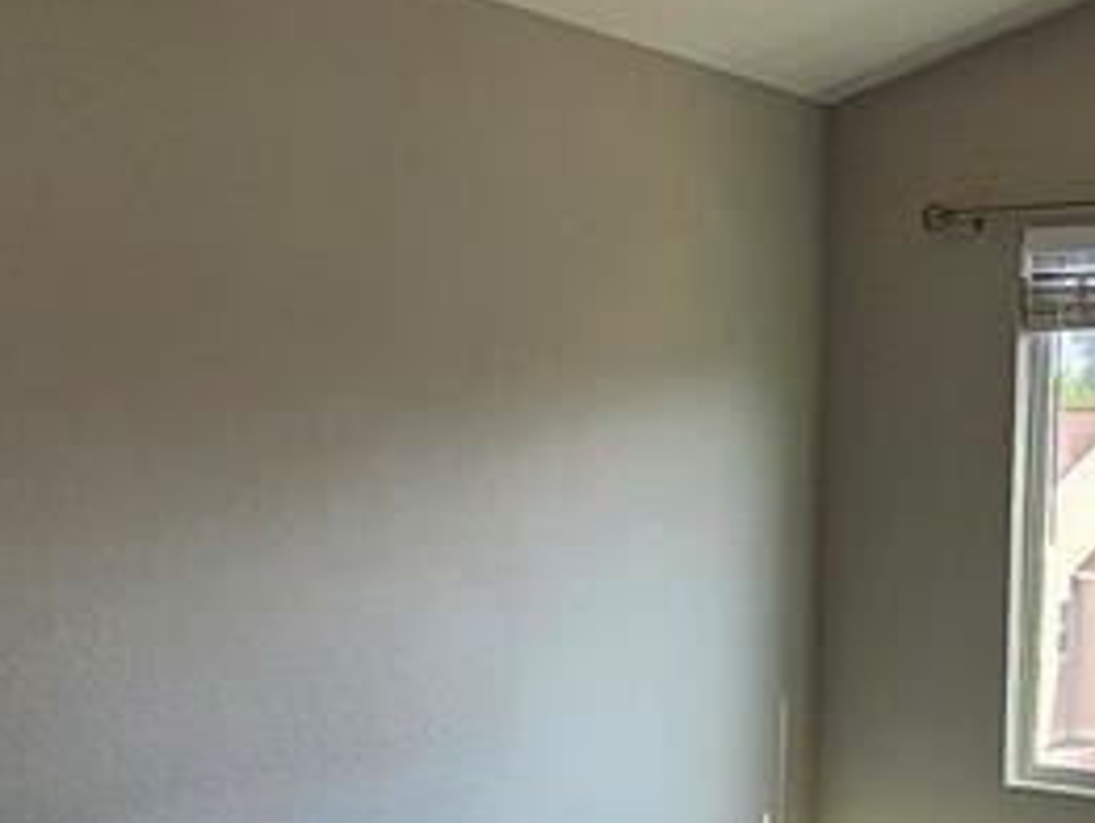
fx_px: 1614
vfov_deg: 27.7
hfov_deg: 37.1
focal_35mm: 51
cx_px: 730
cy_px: 712
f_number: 2.2
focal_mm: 2.2
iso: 64
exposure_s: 1/120
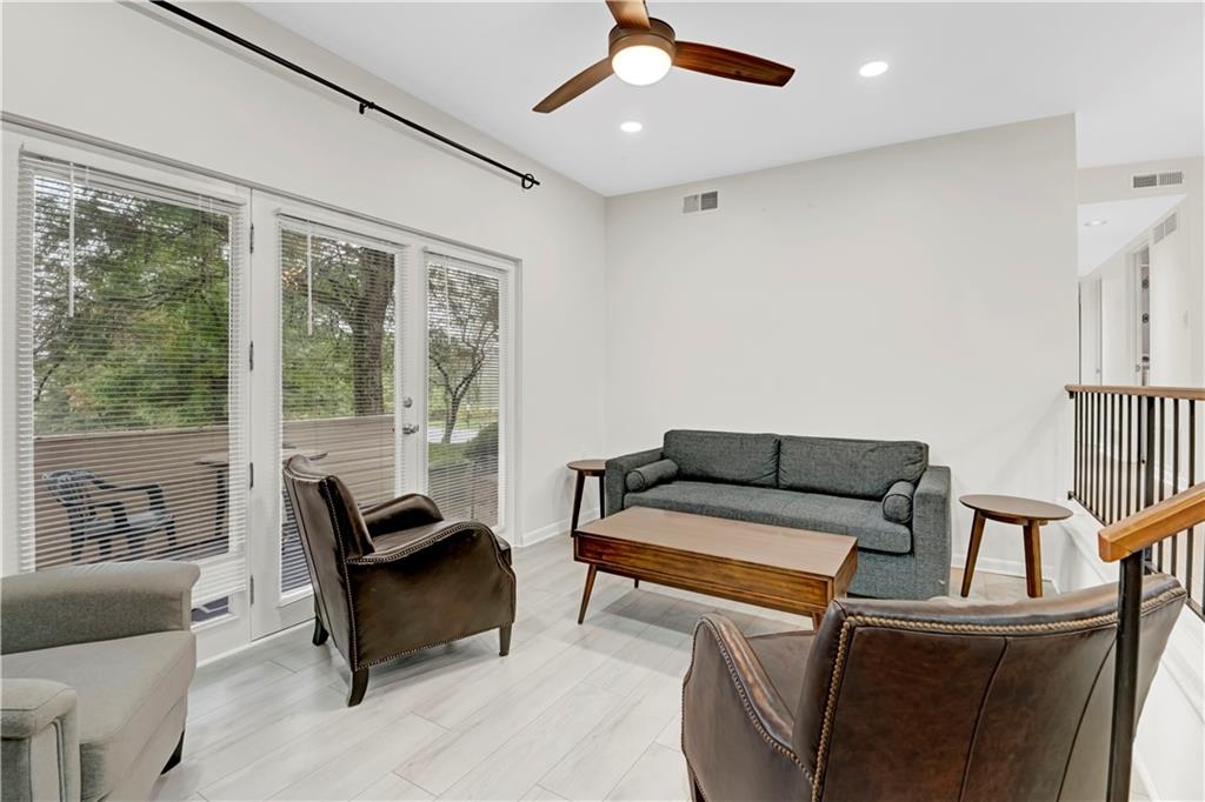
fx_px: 535
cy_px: 401
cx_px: 602
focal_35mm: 16
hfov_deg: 96.8
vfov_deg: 73.7
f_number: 8
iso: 100
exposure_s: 1/4
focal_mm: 16
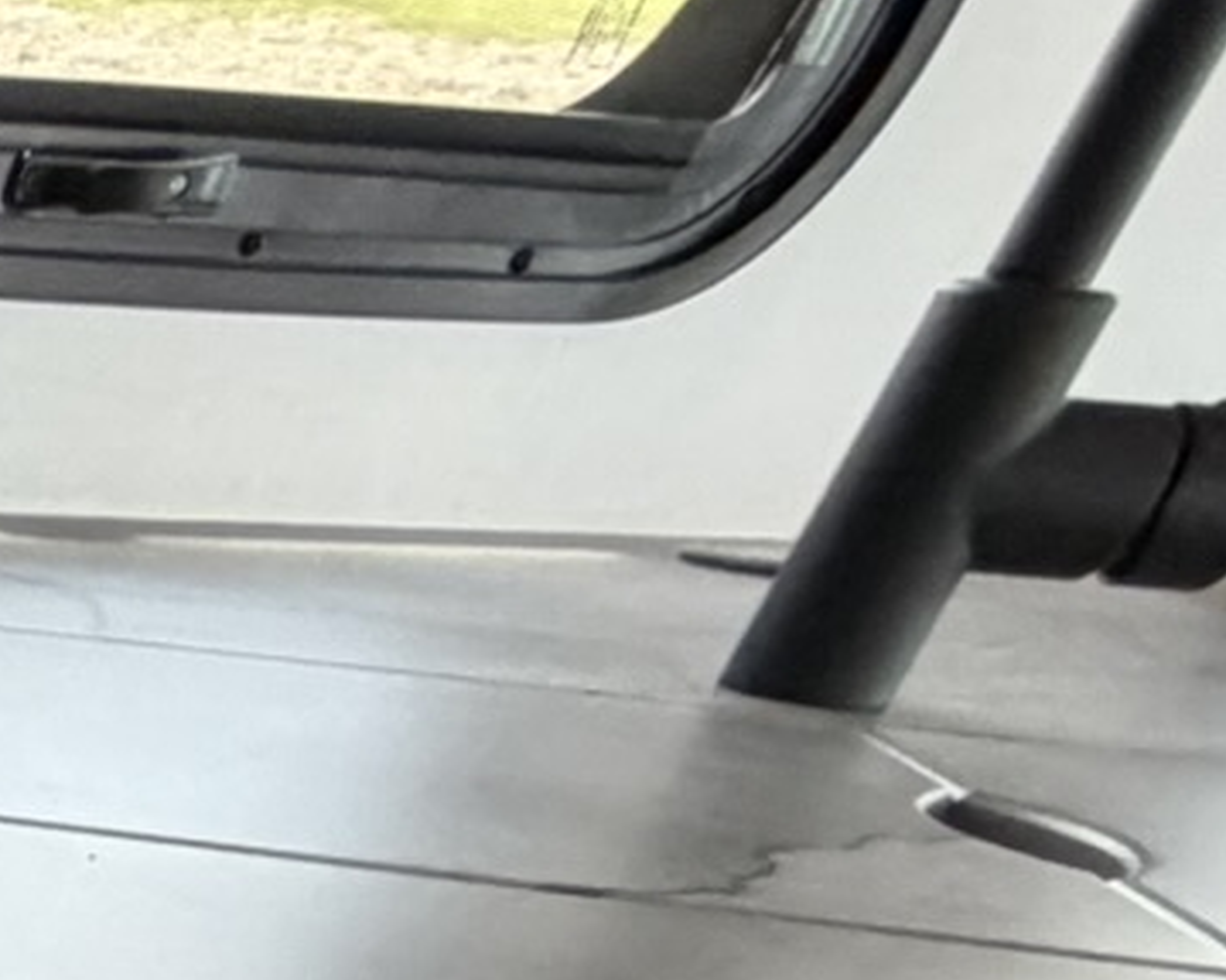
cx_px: -1718
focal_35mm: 78
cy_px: 2414
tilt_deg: -43.2
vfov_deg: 13.6
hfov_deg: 14.9
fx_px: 2829
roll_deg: -2.6
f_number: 2.2
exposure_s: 1/101
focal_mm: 2.22
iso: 320
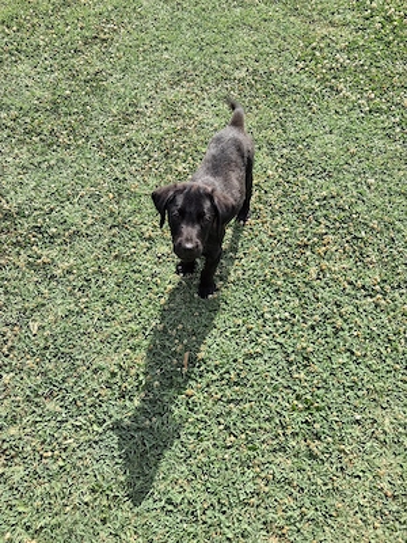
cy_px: 272
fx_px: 423
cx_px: 204
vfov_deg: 65.3
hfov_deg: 51.4
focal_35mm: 27
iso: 20
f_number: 1.8
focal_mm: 4
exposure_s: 1/217
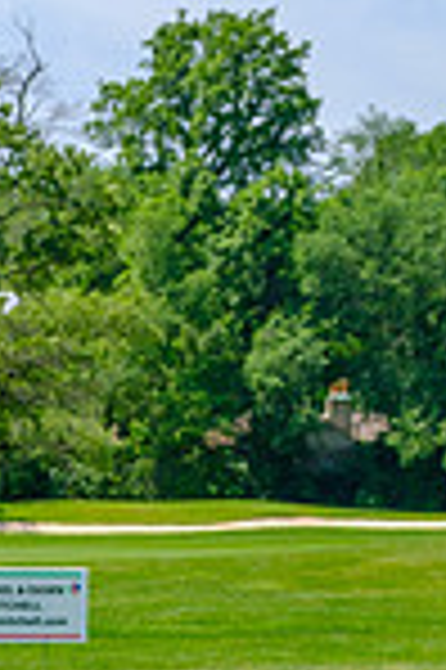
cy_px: 607
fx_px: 2868
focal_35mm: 154
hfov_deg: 8.8
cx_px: -117
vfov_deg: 13.2
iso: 200
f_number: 5
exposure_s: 1/500
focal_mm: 34.3
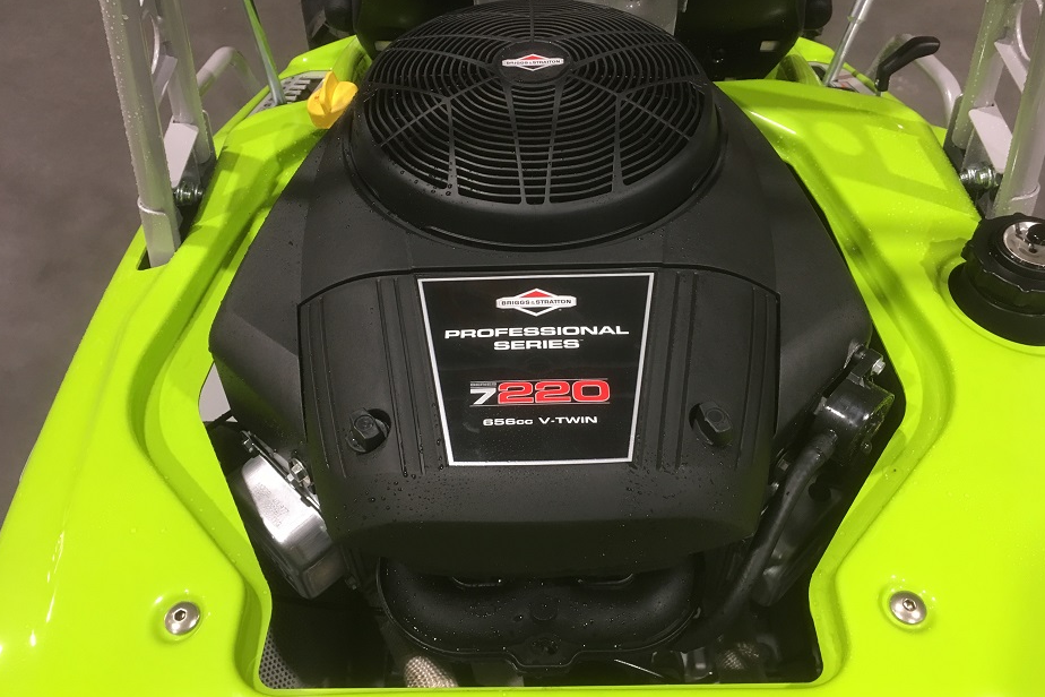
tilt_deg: -53.0
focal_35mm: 31
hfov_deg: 60.3
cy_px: 335
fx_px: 900
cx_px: 528
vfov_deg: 42.3
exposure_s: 1/33
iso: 125
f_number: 2.2
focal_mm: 4.15
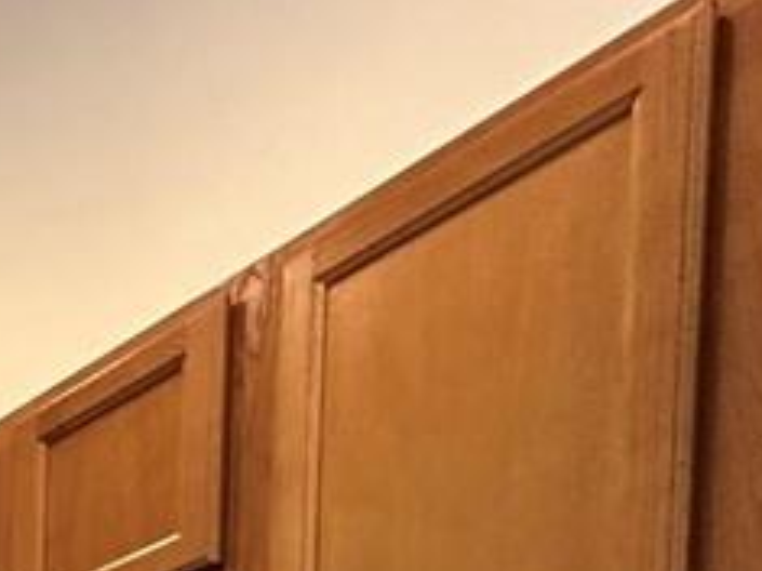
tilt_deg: -2.7
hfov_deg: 21.8
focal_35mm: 61
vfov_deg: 16.8
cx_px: -571
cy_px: 1187
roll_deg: -0.9
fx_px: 1342
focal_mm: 2.22
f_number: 2.2
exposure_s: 1/60
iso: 250
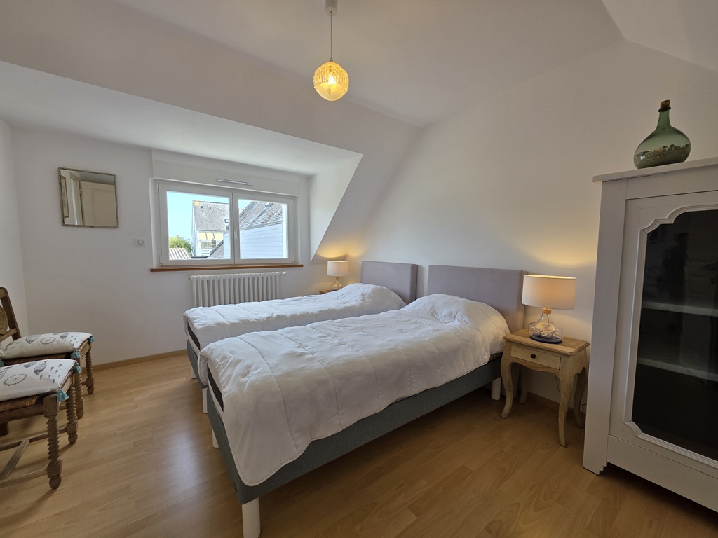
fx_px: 270
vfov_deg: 89.9
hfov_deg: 106.2
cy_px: 269
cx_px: 359
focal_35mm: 13
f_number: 1.9
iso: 25
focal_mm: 2.2
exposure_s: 1/100
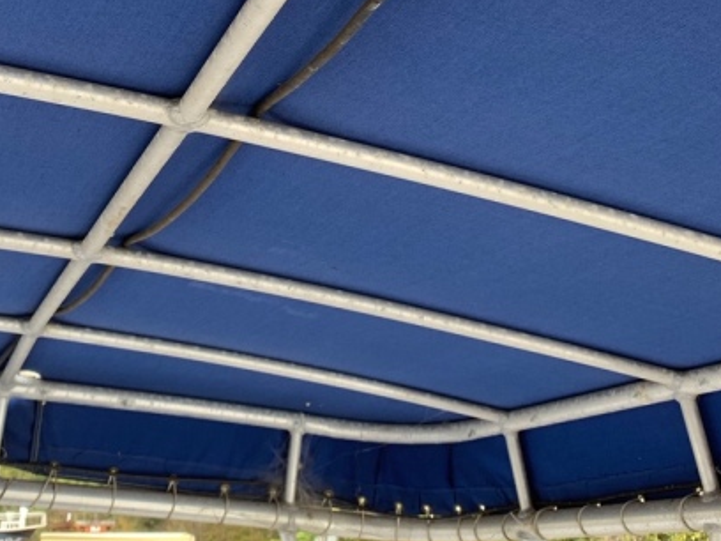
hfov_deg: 37.2
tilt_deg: +23.8
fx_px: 1062
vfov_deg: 27.9
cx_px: 265
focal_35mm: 51
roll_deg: +0.2
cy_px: 95
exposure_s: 1/171
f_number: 1.8
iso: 25
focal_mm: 4.25
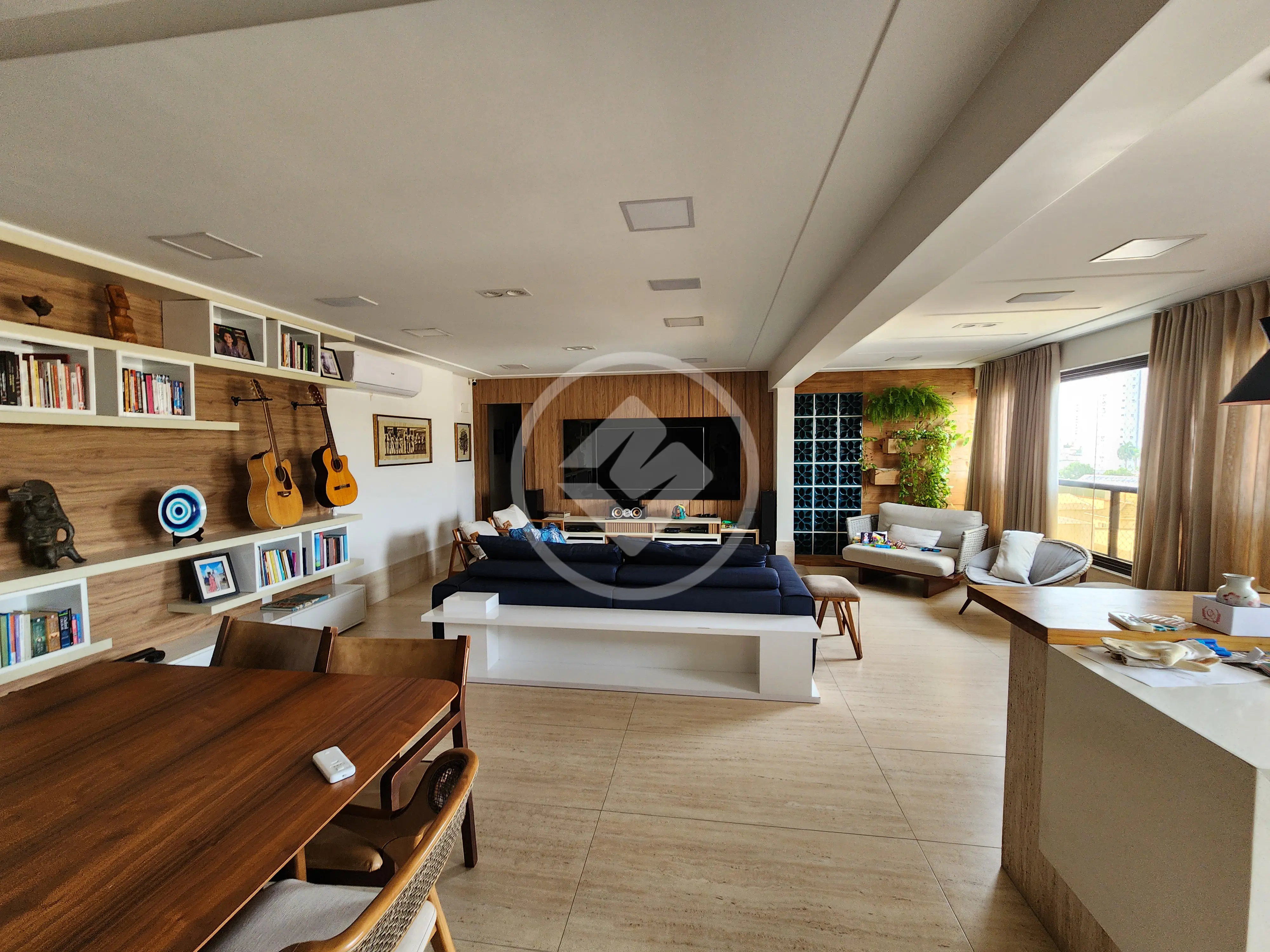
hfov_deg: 106.2
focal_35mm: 13
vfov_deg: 89.9
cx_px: 635
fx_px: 477
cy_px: 476
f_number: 2.2
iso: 125
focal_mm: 2.2
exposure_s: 1/60
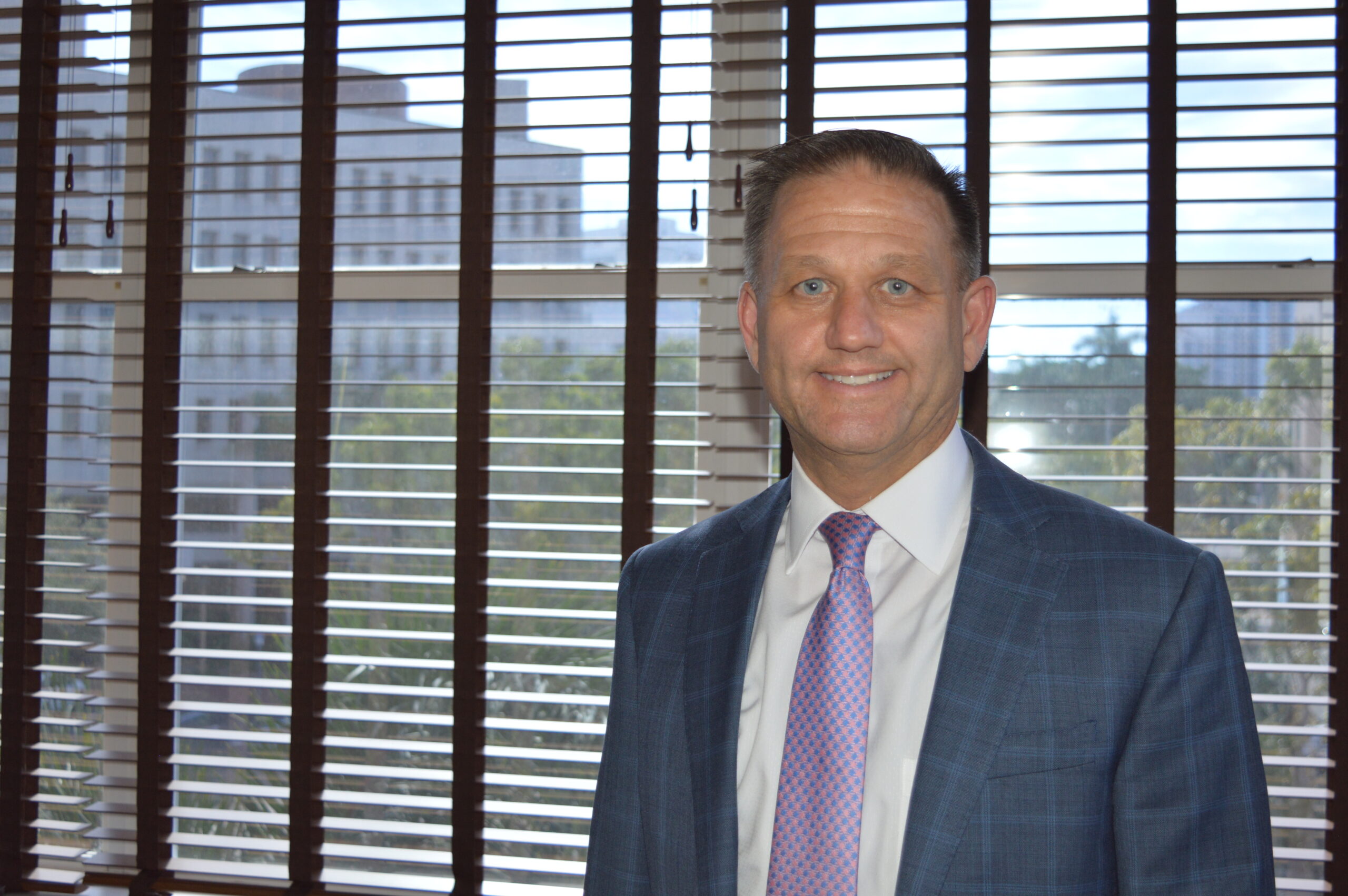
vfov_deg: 31.8
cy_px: 448
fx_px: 1571
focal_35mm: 42
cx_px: 674
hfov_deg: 46.4
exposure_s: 1/80
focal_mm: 28
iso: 400
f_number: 4.2
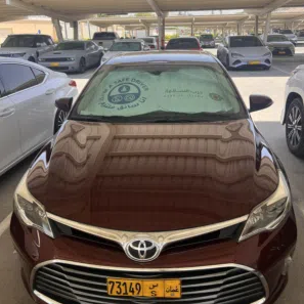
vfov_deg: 52.4
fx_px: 308
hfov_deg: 52.5
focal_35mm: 31
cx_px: 153
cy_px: 136
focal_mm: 5.7
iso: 50
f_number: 1.5
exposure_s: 1/743
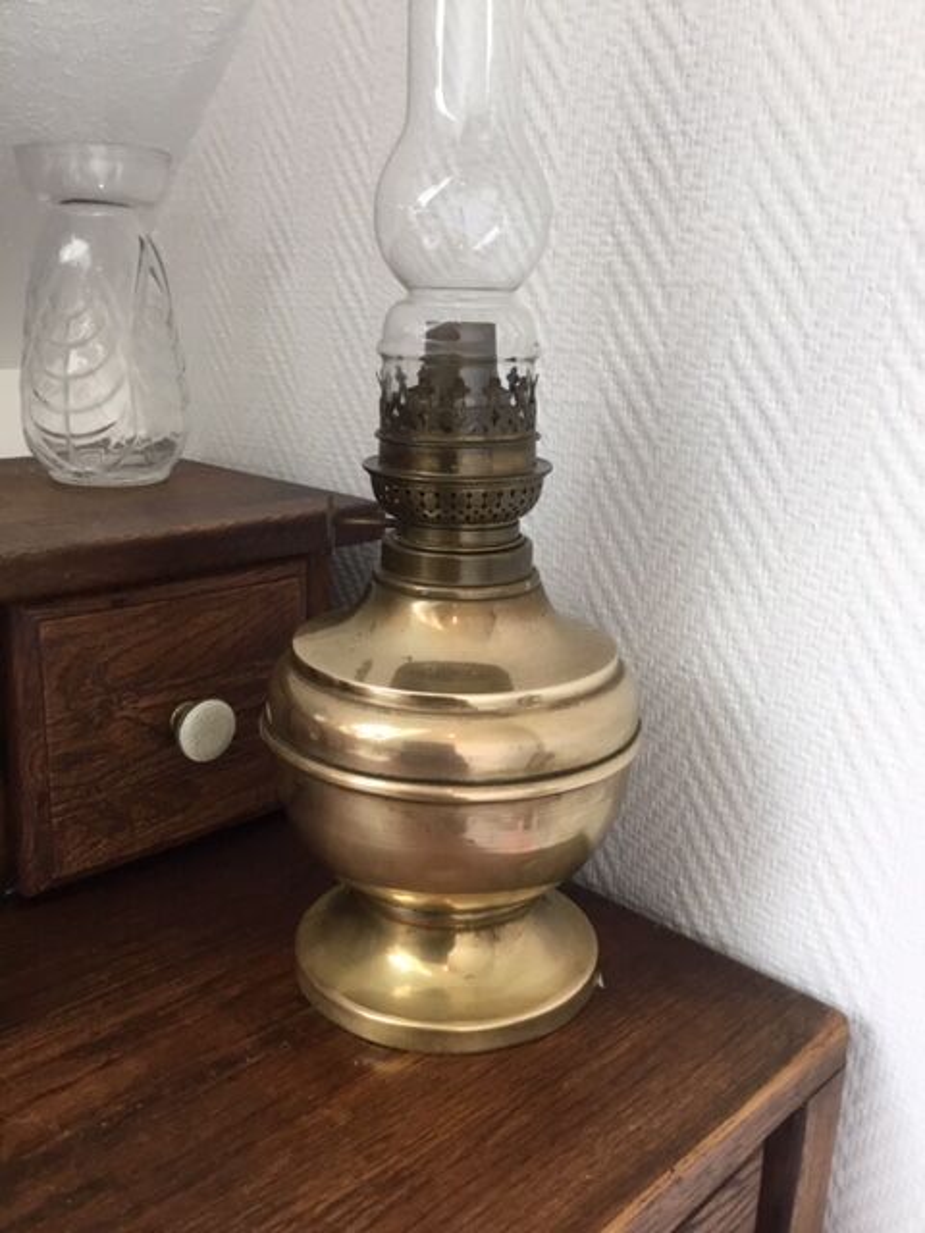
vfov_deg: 58.4
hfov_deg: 45.4
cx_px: 462
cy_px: 616
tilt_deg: -18.2
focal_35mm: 31
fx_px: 1104
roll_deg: -0.3
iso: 50
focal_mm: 3.3
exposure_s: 1/33
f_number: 2.4
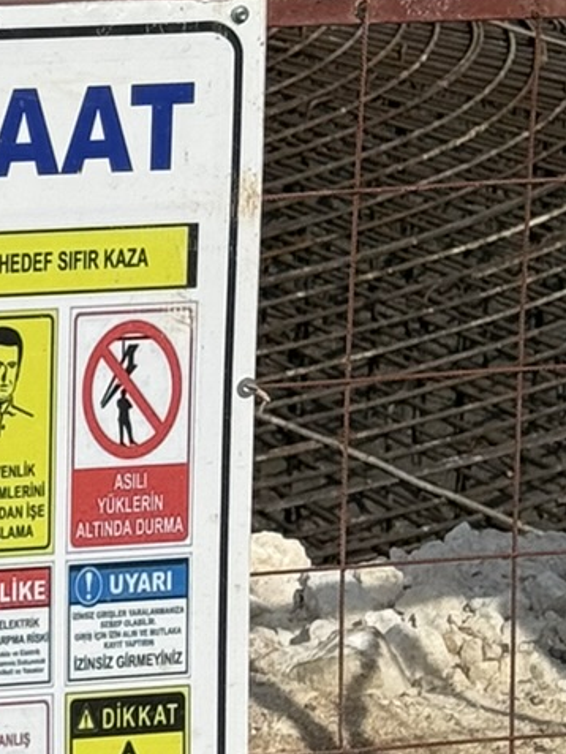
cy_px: 52
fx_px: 4489
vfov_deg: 9.6
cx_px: -452
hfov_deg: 7.0
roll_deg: -1.6
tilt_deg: -9.3
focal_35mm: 206
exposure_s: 1/9901
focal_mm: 6.76
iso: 64
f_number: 1.78
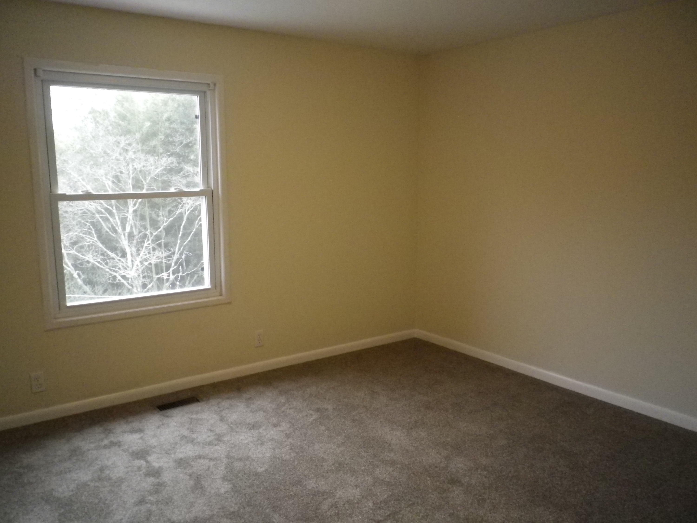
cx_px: 348
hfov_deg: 63.4
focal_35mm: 28
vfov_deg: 49.7
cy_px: 262
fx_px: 564
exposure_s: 1/100
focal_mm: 5.05
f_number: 3.5
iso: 800
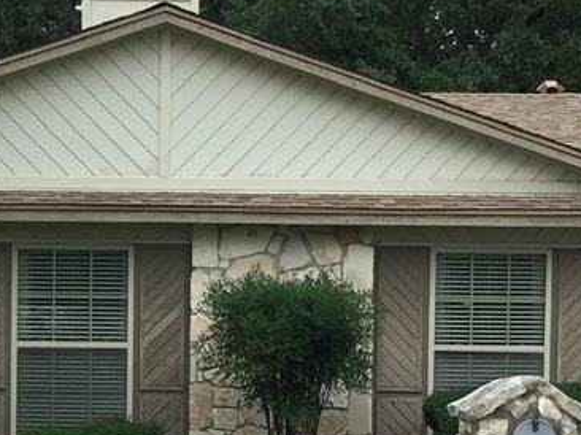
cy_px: 451
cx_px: 219
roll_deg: -0.7
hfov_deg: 16.1
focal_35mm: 122
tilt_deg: -3.0
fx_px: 2046
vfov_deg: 12.0
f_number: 2.4
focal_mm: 3.3
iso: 25
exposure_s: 1/721
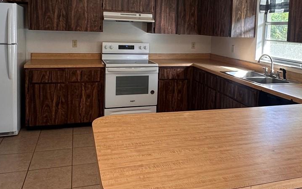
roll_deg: -2.0
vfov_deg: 37.5
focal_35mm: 33
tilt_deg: -4.2
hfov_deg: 58.1
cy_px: 50
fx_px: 272
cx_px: 161
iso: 200
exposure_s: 1/120
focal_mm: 2.22
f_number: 2.2
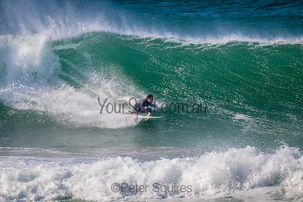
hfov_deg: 2.6
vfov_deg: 1.7
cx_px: 152
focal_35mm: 800
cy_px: 101
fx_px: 6735
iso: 1600
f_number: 11
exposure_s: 1/2000
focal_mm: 800
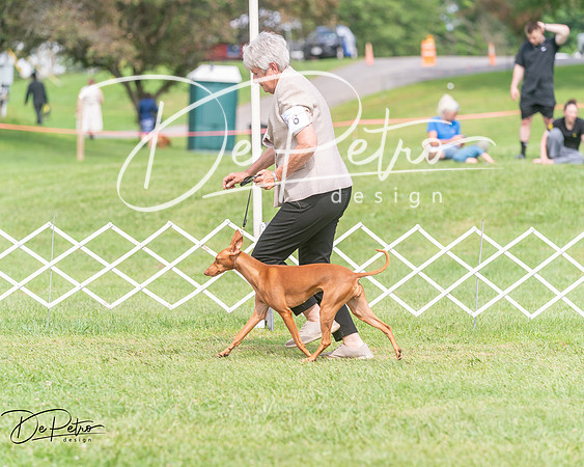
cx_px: 292
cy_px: 234
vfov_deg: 8.9
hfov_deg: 11.1
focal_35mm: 173
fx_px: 2997
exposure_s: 1/1250
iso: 320
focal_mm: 154
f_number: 4
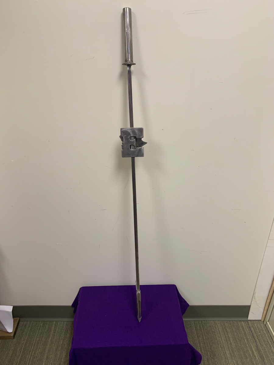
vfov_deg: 67.3
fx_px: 274
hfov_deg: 53.1
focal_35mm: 26
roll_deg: -1.8
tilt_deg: -25.5
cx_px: 137
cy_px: 182
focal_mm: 4.25
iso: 100
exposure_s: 1/60
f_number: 1.8
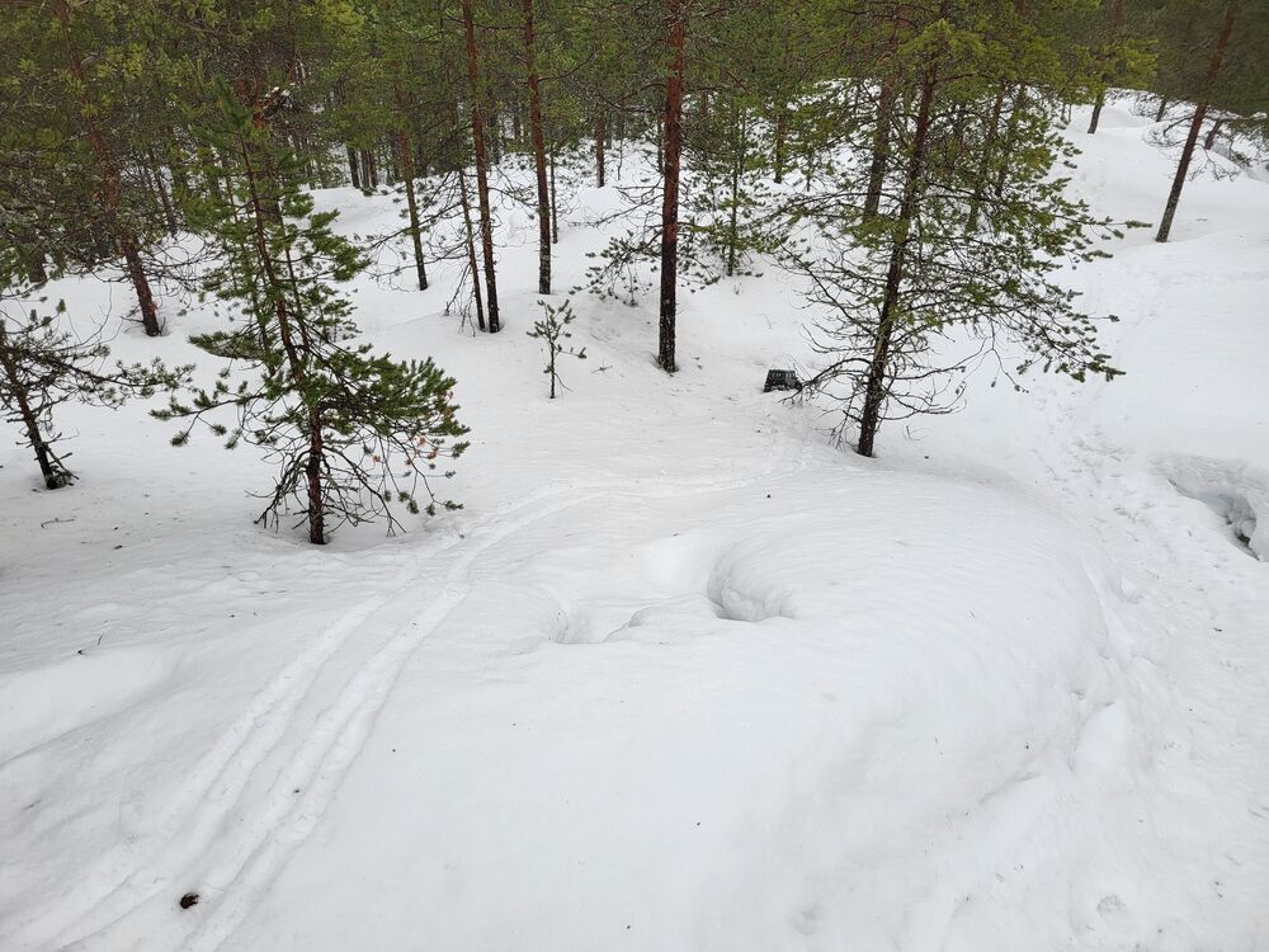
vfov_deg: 53.1
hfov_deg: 67.3
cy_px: 476
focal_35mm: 26
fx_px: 953
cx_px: 634
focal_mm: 5.4
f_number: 1.8
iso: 40
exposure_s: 1/217
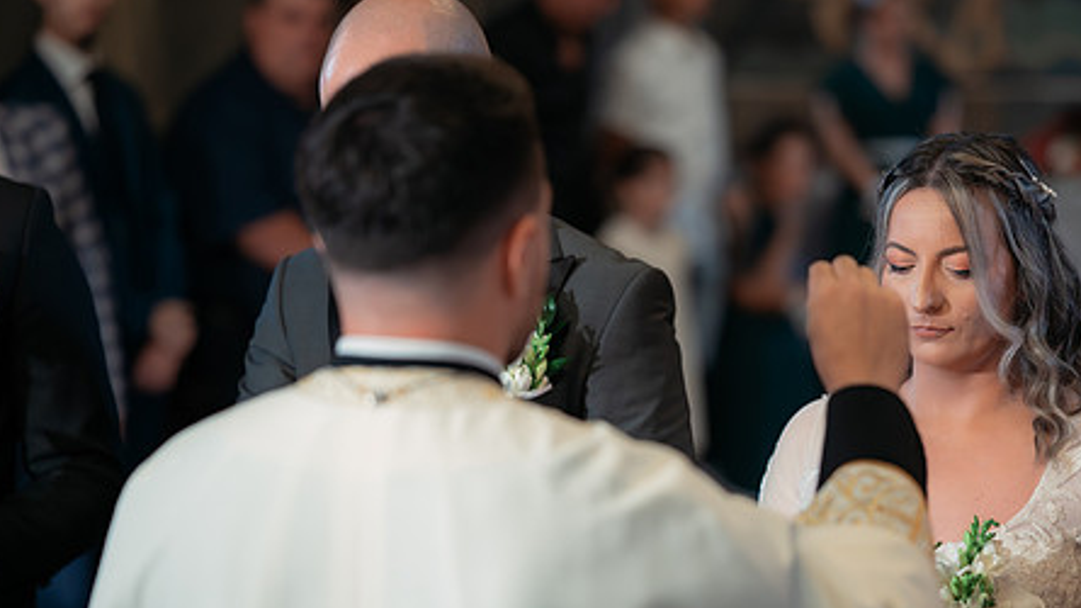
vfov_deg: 10.4
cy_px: 387
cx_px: 668
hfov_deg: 18.4
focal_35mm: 116
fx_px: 3324
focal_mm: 85
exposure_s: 1/200
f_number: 1.8
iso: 1600
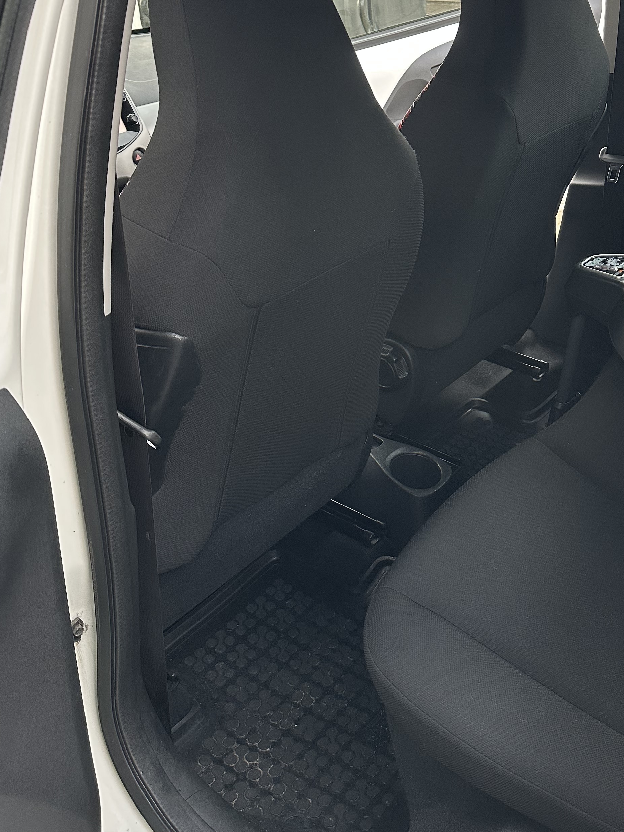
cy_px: 294
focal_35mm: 39
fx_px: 937
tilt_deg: -21.2
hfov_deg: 36.3
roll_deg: +6.0
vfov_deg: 47.3
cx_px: 438
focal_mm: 6.86
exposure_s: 1/76
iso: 250
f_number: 1.78
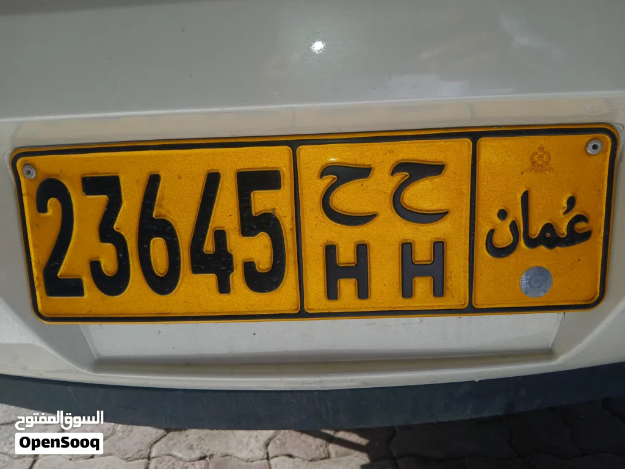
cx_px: 312
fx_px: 469
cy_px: 234
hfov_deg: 67.3
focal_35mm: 26
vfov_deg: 53.1
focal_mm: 3.98
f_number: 1.8
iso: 20
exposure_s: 1/522
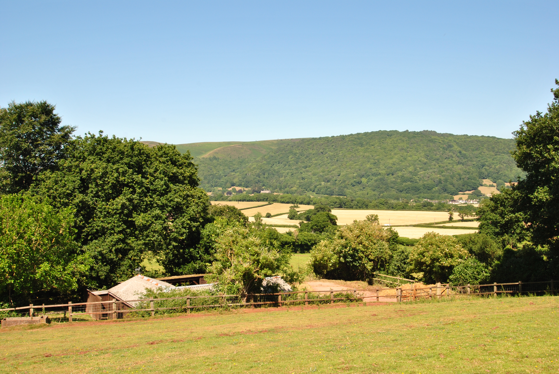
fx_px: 560
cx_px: 280
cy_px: 187
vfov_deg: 37.0
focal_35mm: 36
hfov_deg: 53.1
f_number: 10
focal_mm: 24
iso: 200
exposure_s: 1/200
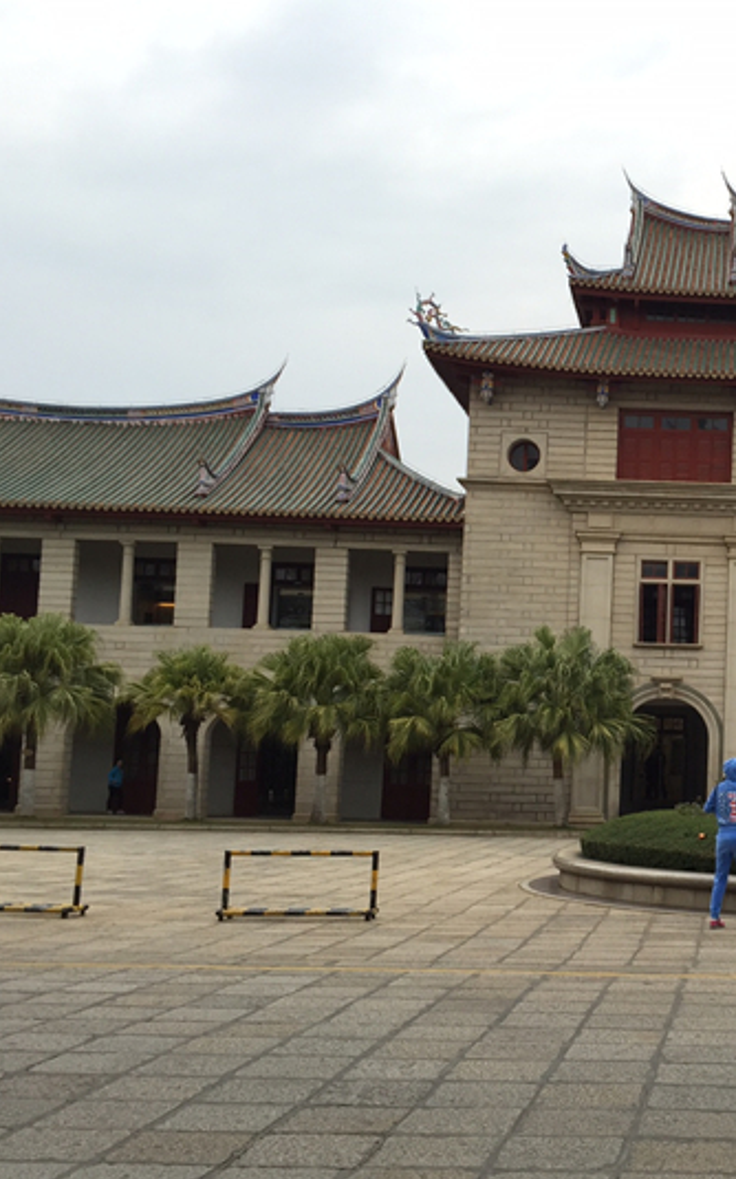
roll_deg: -1.8
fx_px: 1477
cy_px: 617
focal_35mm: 46
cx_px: 749
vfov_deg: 43.5
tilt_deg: +5.0
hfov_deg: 26.4
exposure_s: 1/218
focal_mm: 4.15
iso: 32
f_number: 2.2
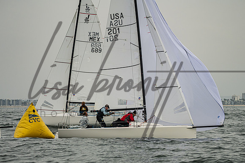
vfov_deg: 10.1
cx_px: 122
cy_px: 111
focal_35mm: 136
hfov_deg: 15.1
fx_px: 926
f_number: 4.5
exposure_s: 1/4000
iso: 200
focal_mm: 100
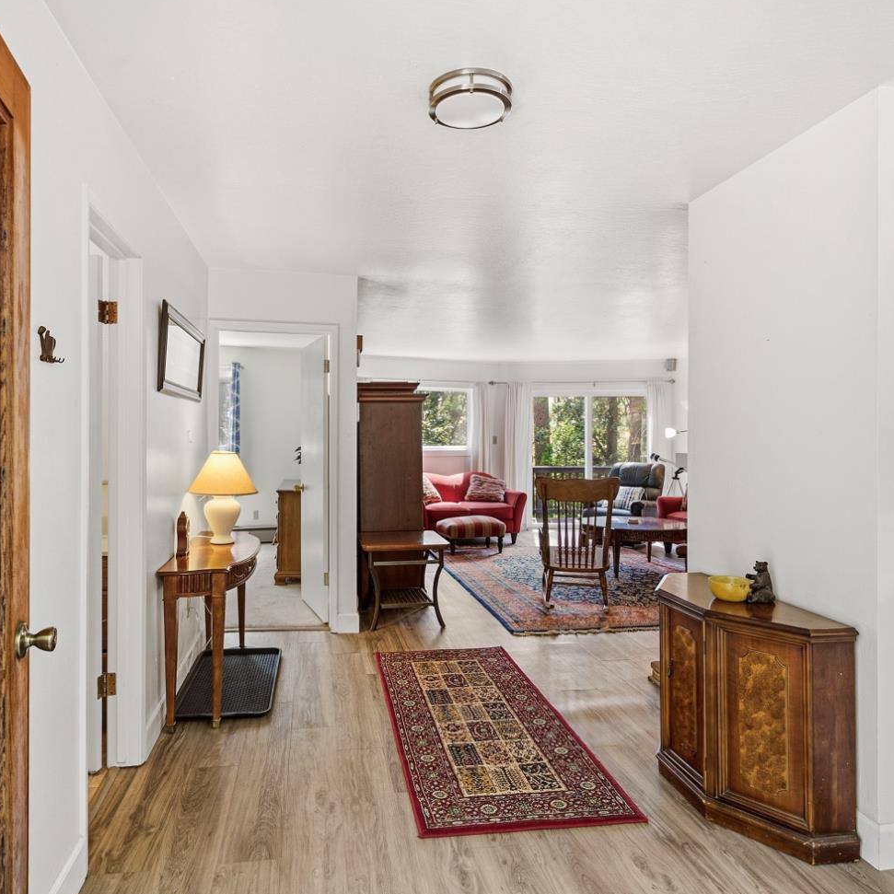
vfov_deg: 70.5
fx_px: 633
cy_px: 447
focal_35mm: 22
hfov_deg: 70.3
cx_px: 401
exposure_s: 1/2.5
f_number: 8
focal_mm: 16.5
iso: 400
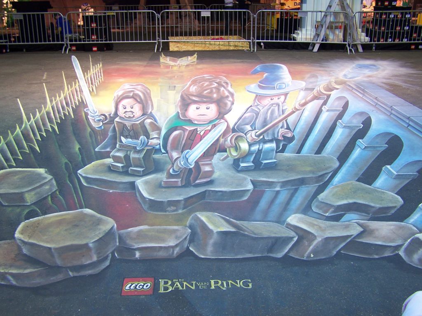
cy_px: 158
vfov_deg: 37.7
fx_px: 463
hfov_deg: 49.0
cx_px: 211
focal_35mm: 38
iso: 80
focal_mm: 6.3
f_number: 2.8
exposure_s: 1/6
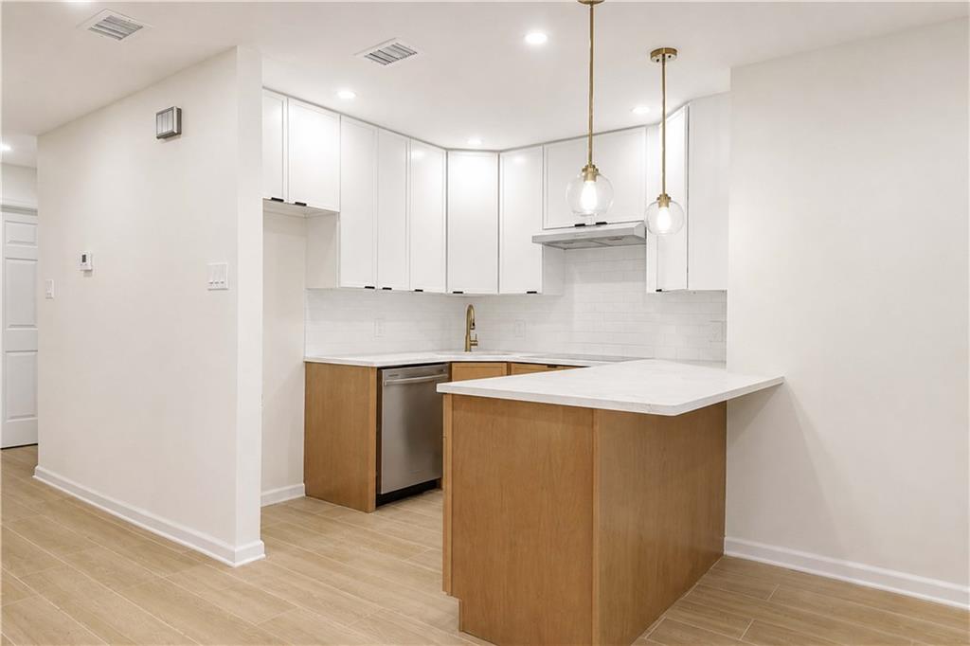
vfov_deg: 57.2
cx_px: 485
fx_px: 593
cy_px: 323
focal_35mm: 22
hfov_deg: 78.6
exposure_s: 1/60
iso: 1600
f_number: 9
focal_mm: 14.8
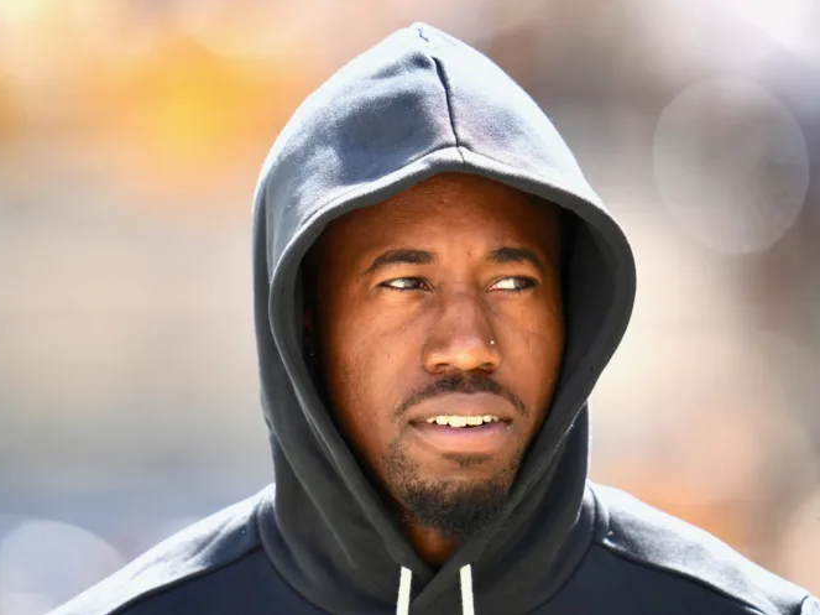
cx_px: 433
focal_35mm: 609
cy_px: 307
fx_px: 14424
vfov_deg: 2.4
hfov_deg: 3.3
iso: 640
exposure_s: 1/1000
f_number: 4
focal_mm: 560
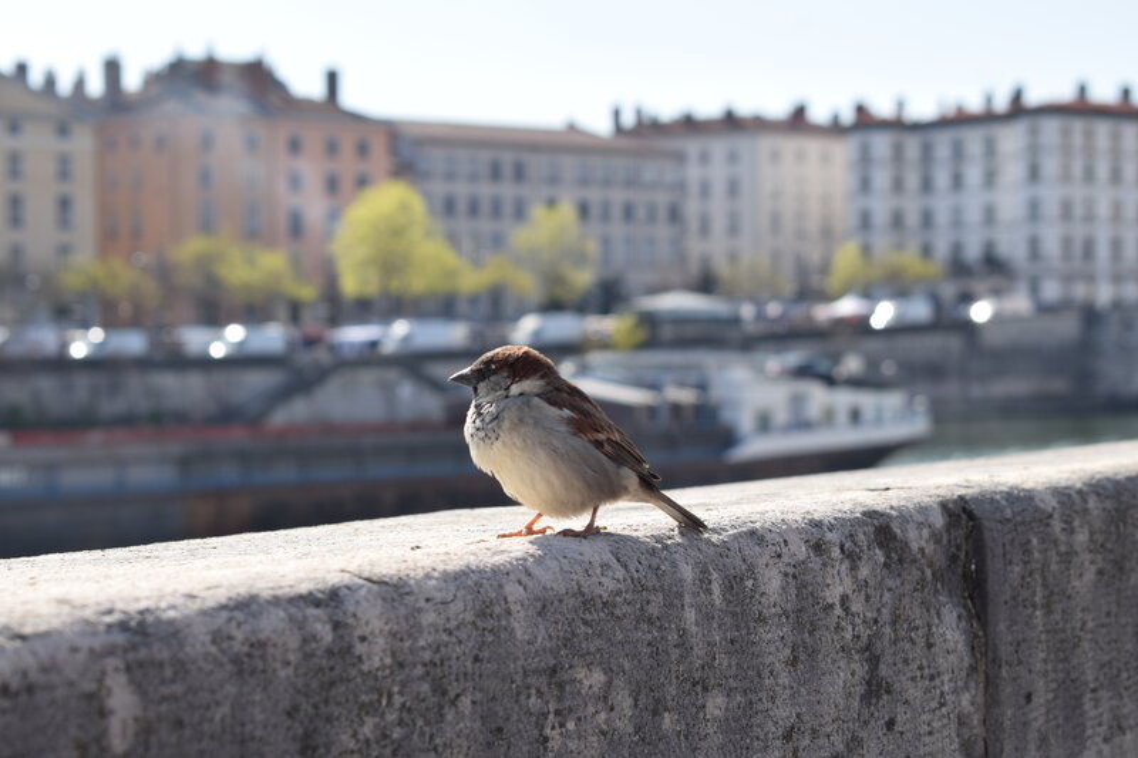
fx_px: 2607
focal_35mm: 82
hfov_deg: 24.6
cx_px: 569
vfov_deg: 16.5
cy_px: 379
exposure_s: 1/320
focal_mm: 55
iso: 200
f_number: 9
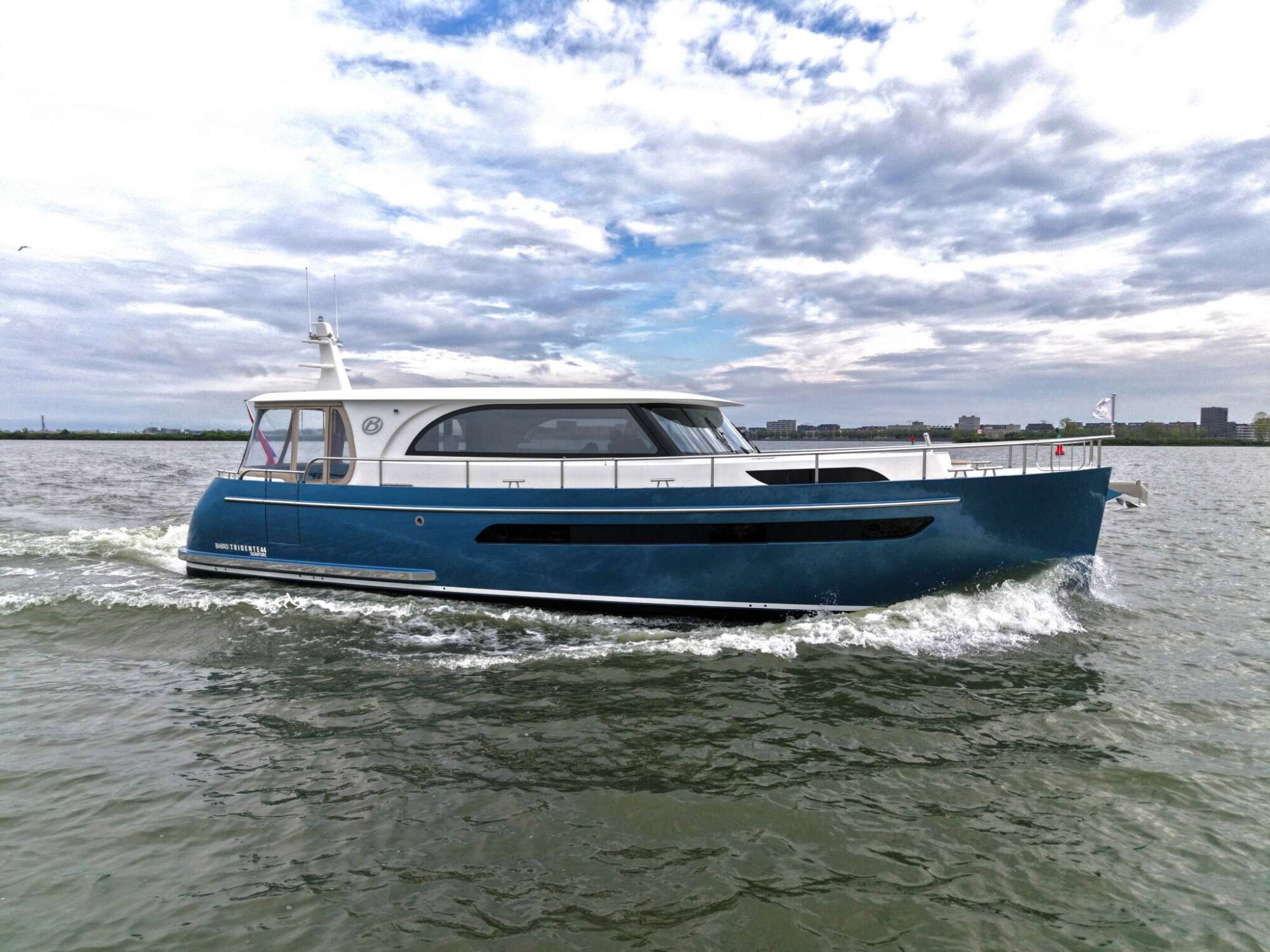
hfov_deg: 71.6
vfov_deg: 56.8
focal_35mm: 24
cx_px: 635
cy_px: 476
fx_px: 881
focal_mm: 8.67
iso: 470
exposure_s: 1/1000
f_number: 1.8
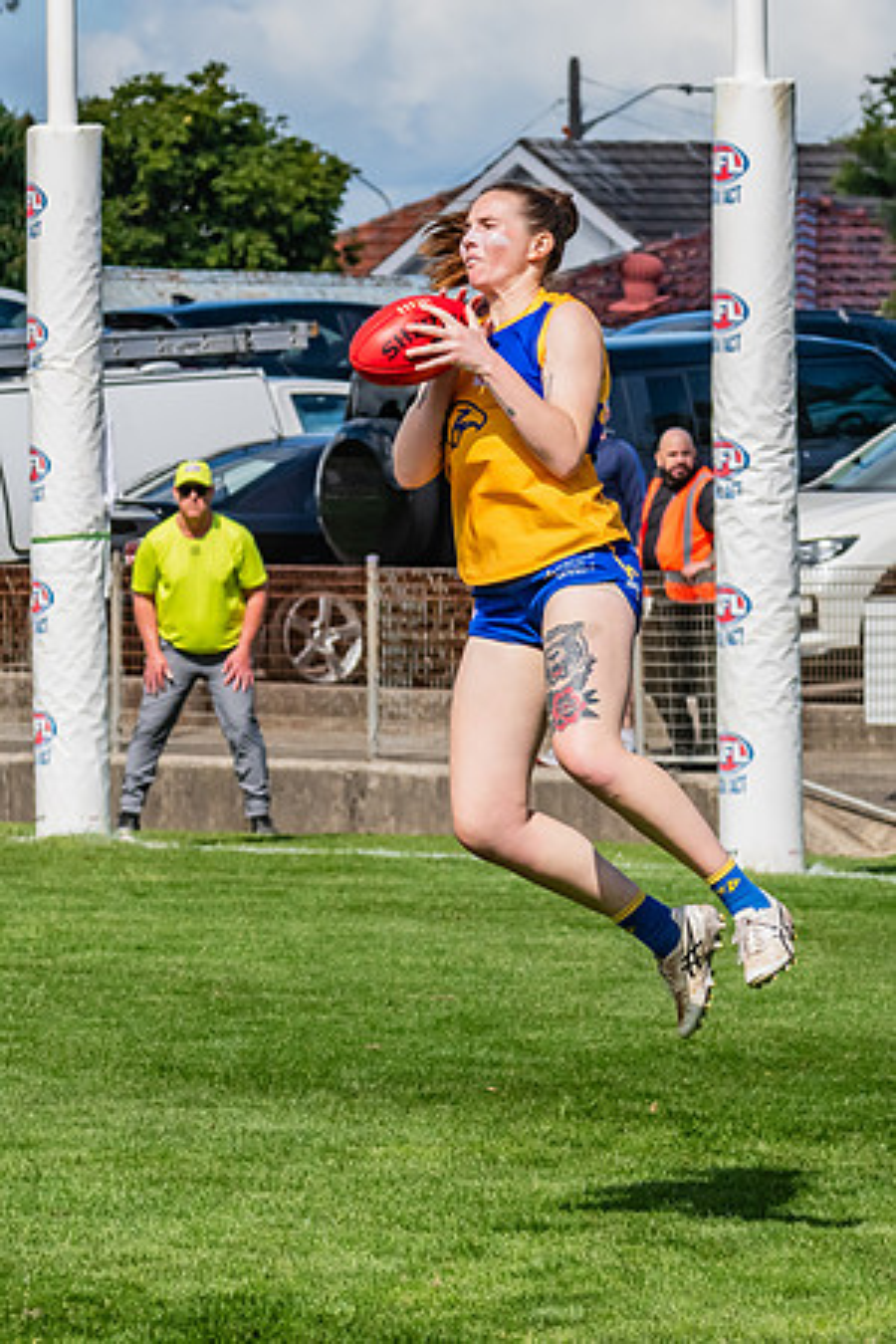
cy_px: 539
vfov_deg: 5.8
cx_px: 496
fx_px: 13356
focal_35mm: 358
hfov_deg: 3.8
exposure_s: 1/1600
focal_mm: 170
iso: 800
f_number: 13
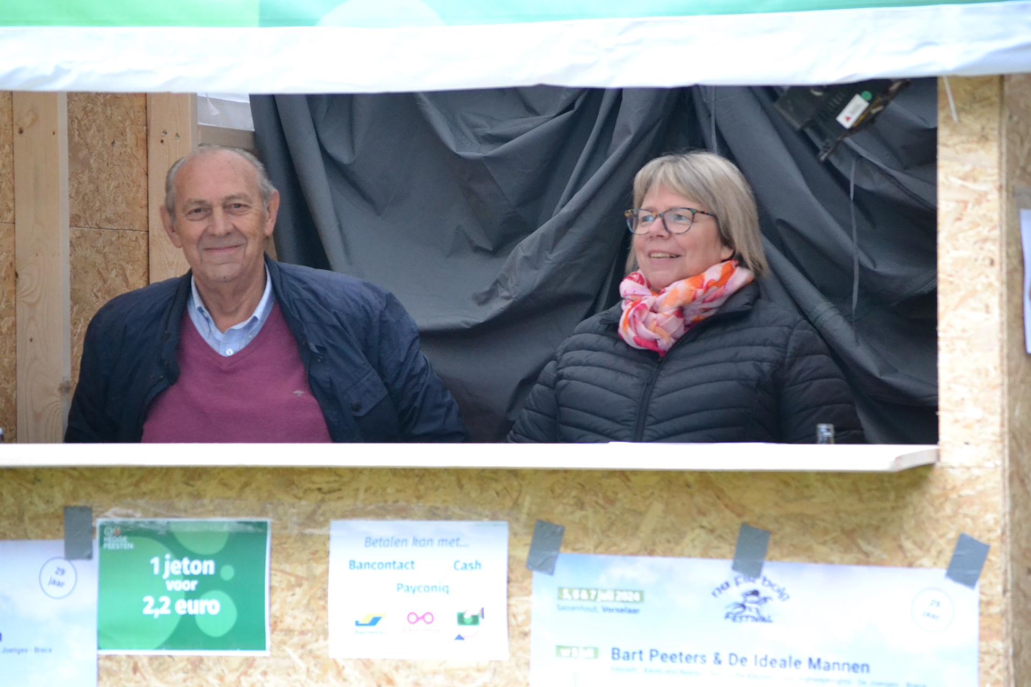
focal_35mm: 180
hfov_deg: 11.4
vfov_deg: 7.6
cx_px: 516
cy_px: 344
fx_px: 5155
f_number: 4.8
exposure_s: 1/250
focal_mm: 120
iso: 3200
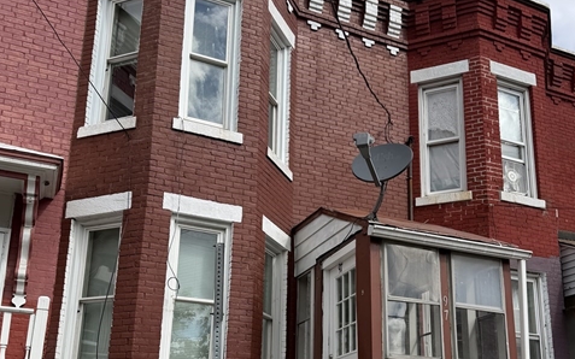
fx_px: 642
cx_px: 338
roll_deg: -0.2
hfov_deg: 48.0
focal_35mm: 41
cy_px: 283
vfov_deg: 30.5
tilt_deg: +15.1
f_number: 1.78
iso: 80
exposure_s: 1/3584
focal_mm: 6.76
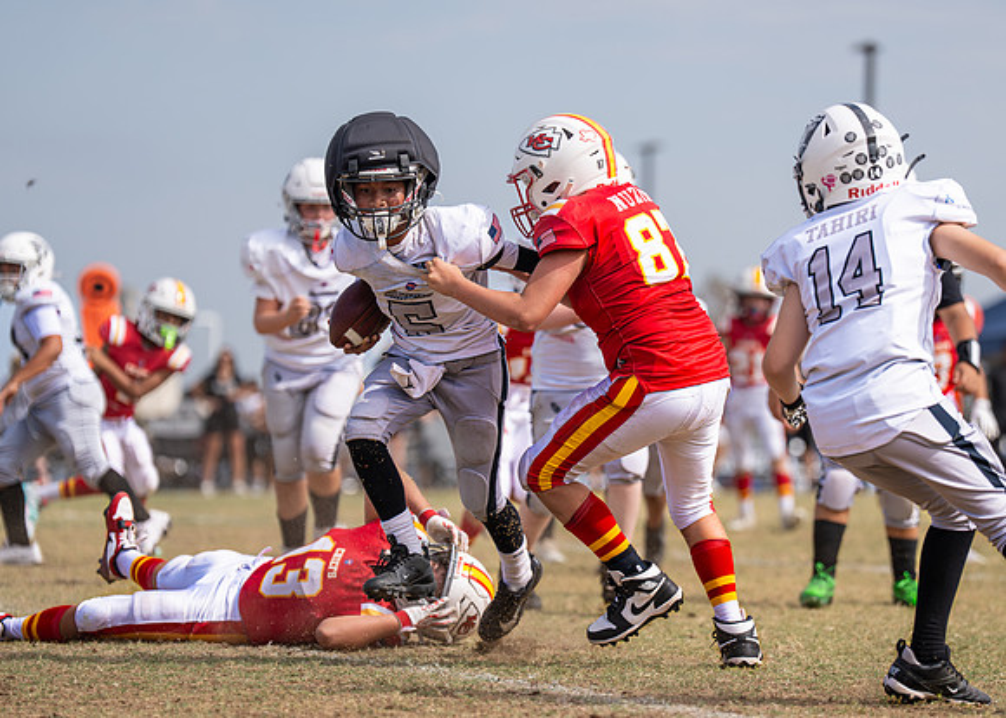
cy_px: 406
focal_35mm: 181
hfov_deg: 11.1
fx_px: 5177
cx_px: 606
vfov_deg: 7.9
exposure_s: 1/4000
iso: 160
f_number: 2.8
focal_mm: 151
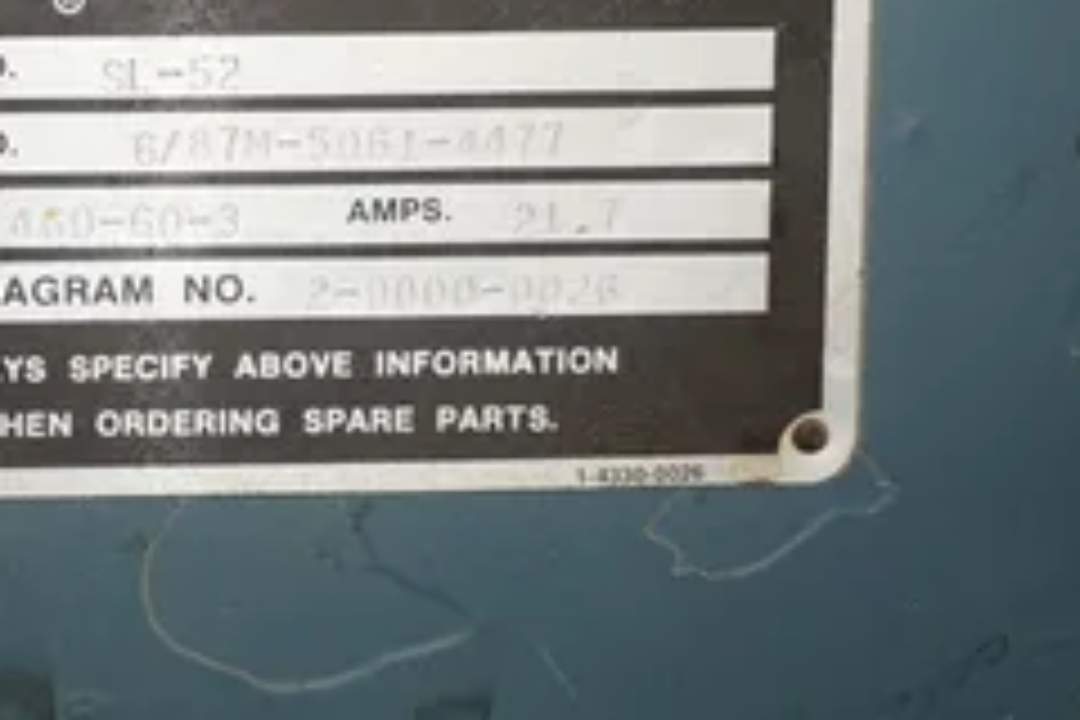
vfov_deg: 11.0
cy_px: 317
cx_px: 274
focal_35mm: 125
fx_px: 3750
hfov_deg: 16.3
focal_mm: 50
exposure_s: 1/60
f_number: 5.6
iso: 400
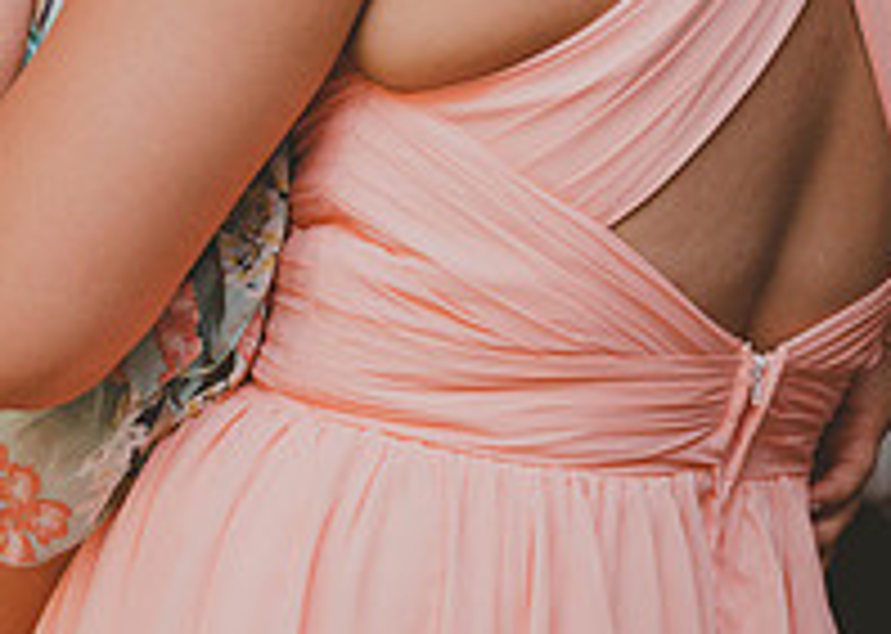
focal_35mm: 163
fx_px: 4121
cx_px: 388
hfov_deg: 12.3
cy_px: -117
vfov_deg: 8.7
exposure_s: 1/60
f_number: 4
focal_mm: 53
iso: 2800
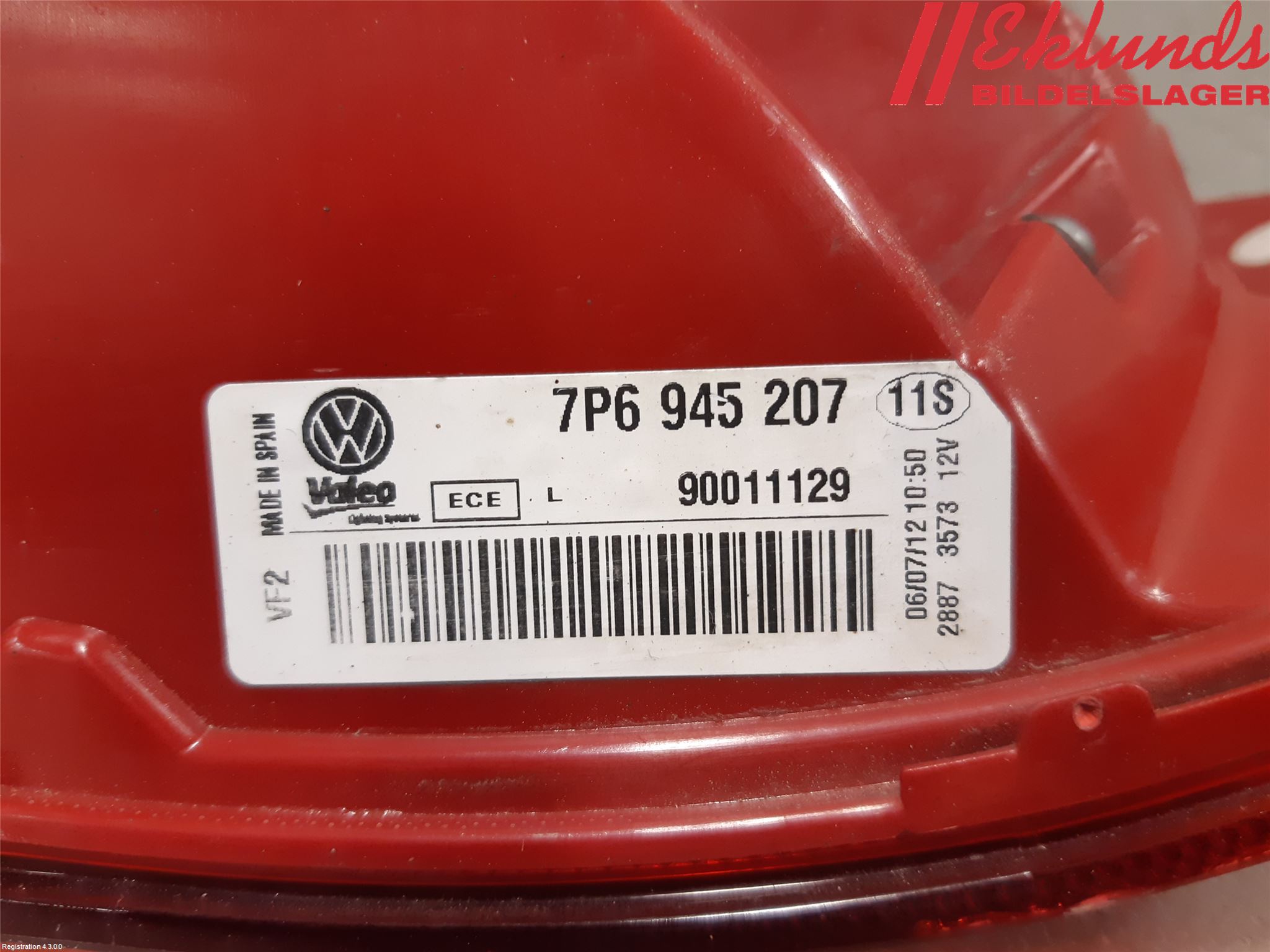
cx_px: 635
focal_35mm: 26
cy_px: 476
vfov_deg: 53.1
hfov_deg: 67.3
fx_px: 954
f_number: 1.7
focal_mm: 3.93
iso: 200
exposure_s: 1/50
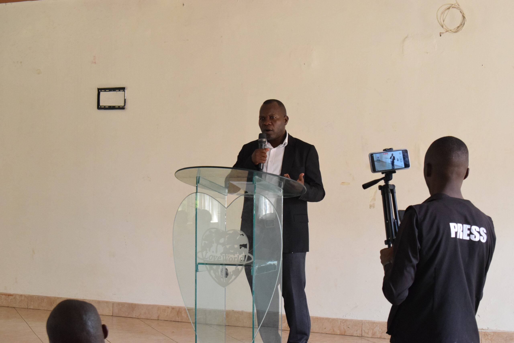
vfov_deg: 17.5
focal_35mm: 78
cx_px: 257
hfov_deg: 26.0
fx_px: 1114
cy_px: 172
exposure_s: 1/160
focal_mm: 52
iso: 3600
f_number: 8
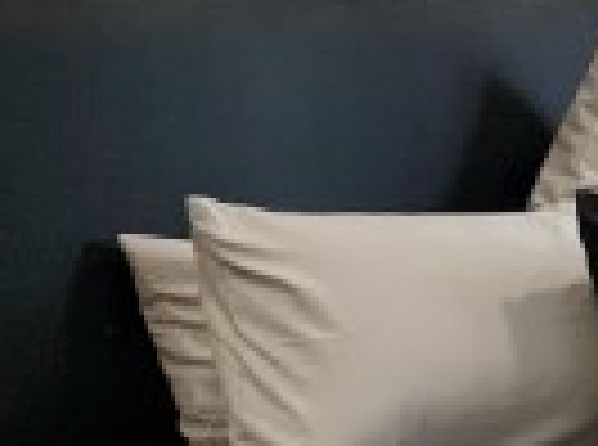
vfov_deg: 10.5
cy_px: 14
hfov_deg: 13.6
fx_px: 2412
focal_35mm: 140
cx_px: 787
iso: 40
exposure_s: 1/50
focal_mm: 3
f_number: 1.8
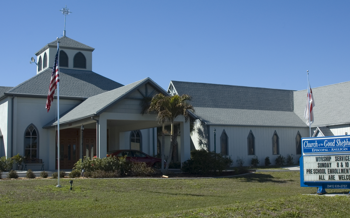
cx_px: 191
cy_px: 99
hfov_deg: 39.5
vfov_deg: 25.3
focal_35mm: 51
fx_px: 486
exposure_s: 1/320
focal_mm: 28
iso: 200
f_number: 9
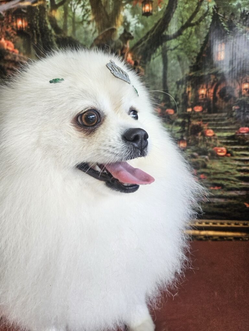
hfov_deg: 58.9
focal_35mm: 23
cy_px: 166
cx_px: 124
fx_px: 221
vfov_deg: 73.9
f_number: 1.8
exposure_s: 1/120
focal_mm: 5.4
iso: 64
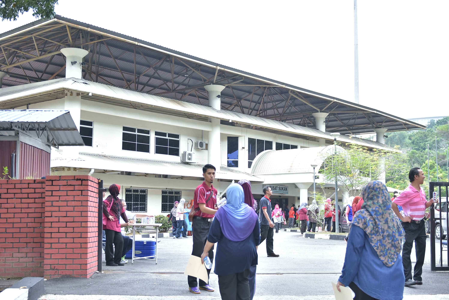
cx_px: 224
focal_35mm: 48
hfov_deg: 41.1
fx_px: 599
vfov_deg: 28.1
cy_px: 150
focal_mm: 32
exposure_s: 1/500
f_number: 2.8
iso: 400
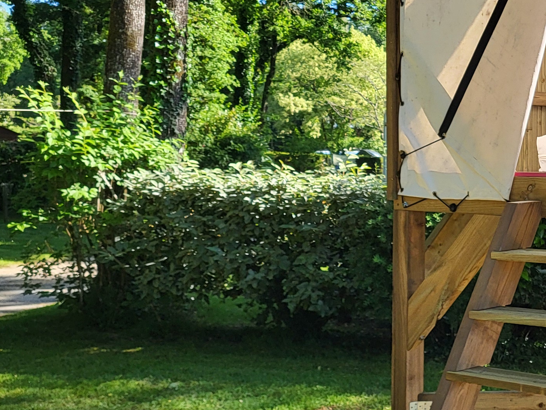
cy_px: 207
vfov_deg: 19.9
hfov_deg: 23.7
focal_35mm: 74
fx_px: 1167
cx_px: 675
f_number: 1.8
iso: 40
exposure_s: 1/790
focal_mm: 5.4
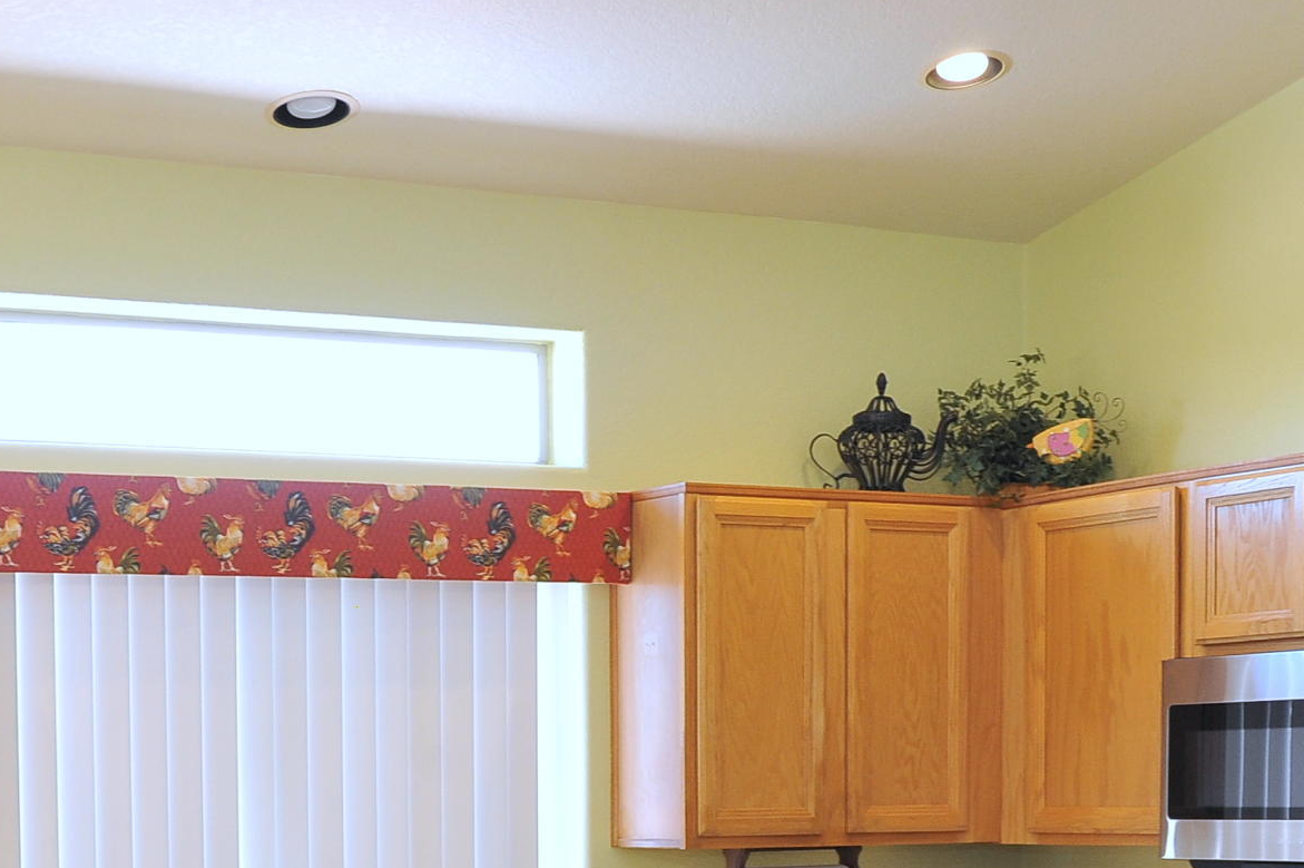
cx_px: 391
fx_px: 2968
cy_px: 1052
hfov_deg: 24.6
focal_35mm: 82
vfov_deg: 16.0
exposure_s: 1/40
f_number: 7.1
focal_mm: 32
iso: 1000
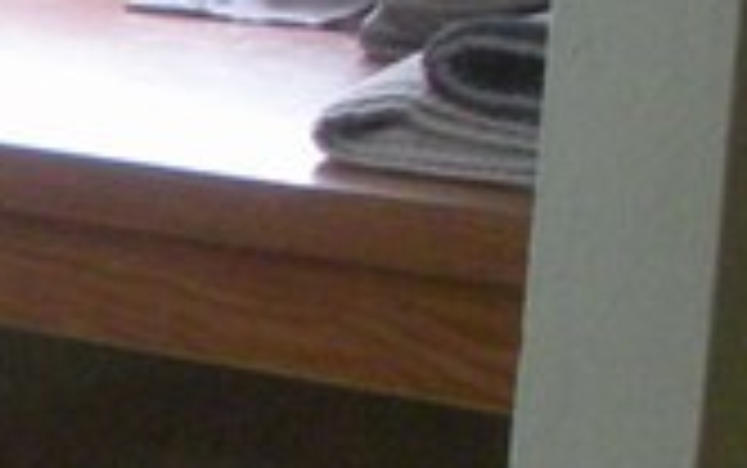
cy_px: 626
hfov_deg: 7.9
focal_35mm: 229
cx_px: -1472
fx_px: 4665
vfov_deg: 5.7
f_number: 3.5
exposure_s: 1/74
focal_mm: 6.3
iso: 345
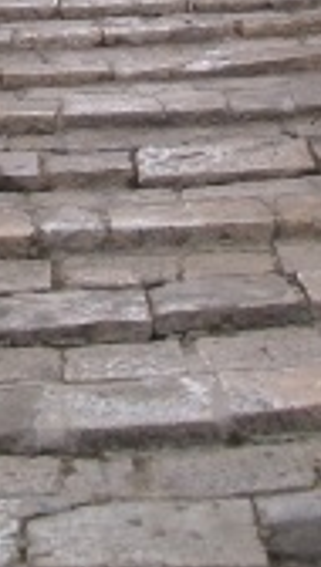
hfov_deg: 8.4
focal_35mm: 145
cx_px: 37
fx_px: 2185
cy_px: -189
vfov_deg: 14.2
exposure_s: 1/100
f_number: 2.6
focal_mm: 5.8
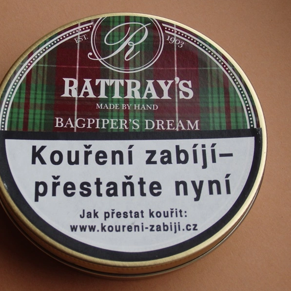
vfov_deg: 26.9
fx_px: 609
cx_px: 113
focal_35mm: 64
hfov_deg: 26.8
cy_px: 145
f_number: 4.1
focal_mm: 9.8
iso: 125
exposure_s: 1/50
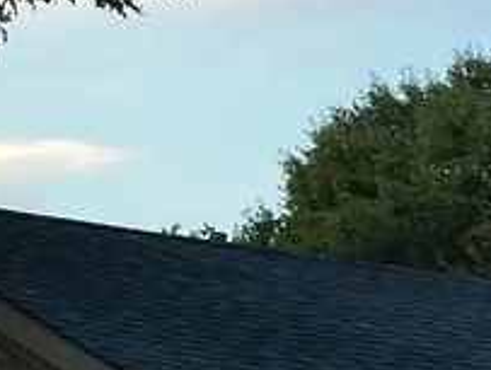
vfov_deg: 10.1
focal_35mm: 146
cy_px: 416
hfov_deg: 11.8
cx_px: 1033
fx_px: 2075
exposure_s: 1/120
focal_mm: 3
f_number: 1.8
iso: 64
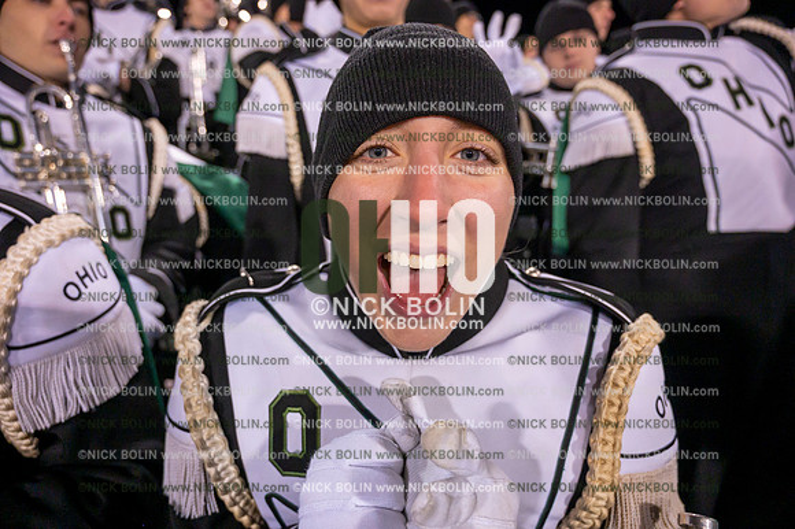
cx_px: 398
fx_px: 530
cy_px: 264
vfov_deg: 53.1
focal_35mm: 24
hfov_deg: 73.8
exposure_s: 1/640
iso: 5000
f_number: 4.5
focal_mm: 24
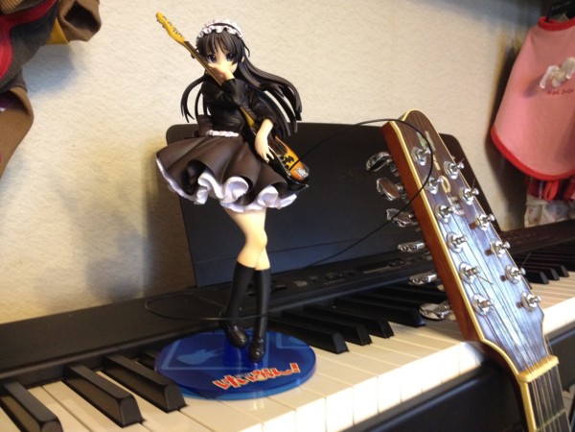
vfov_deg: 40.7
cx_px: 288
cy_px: 216
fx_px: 581
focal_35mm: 35
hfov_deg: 52.6
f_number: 2.4
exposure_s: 1/20
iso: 320
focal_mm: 4.28
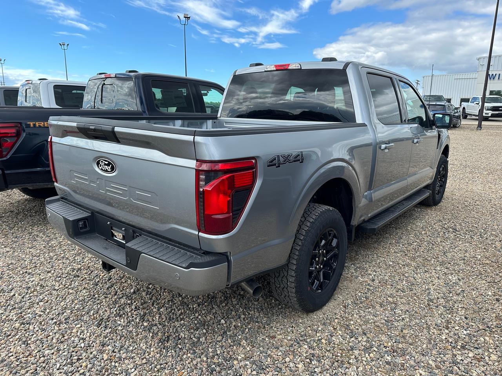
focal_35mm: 24
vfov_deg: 56.8
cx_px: 251
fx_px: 348
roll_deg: -0.3
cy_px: 188
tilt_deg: -12.1
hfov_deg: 71.6
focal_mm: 6.86
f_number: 1.78
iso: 80
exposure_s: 1/1357
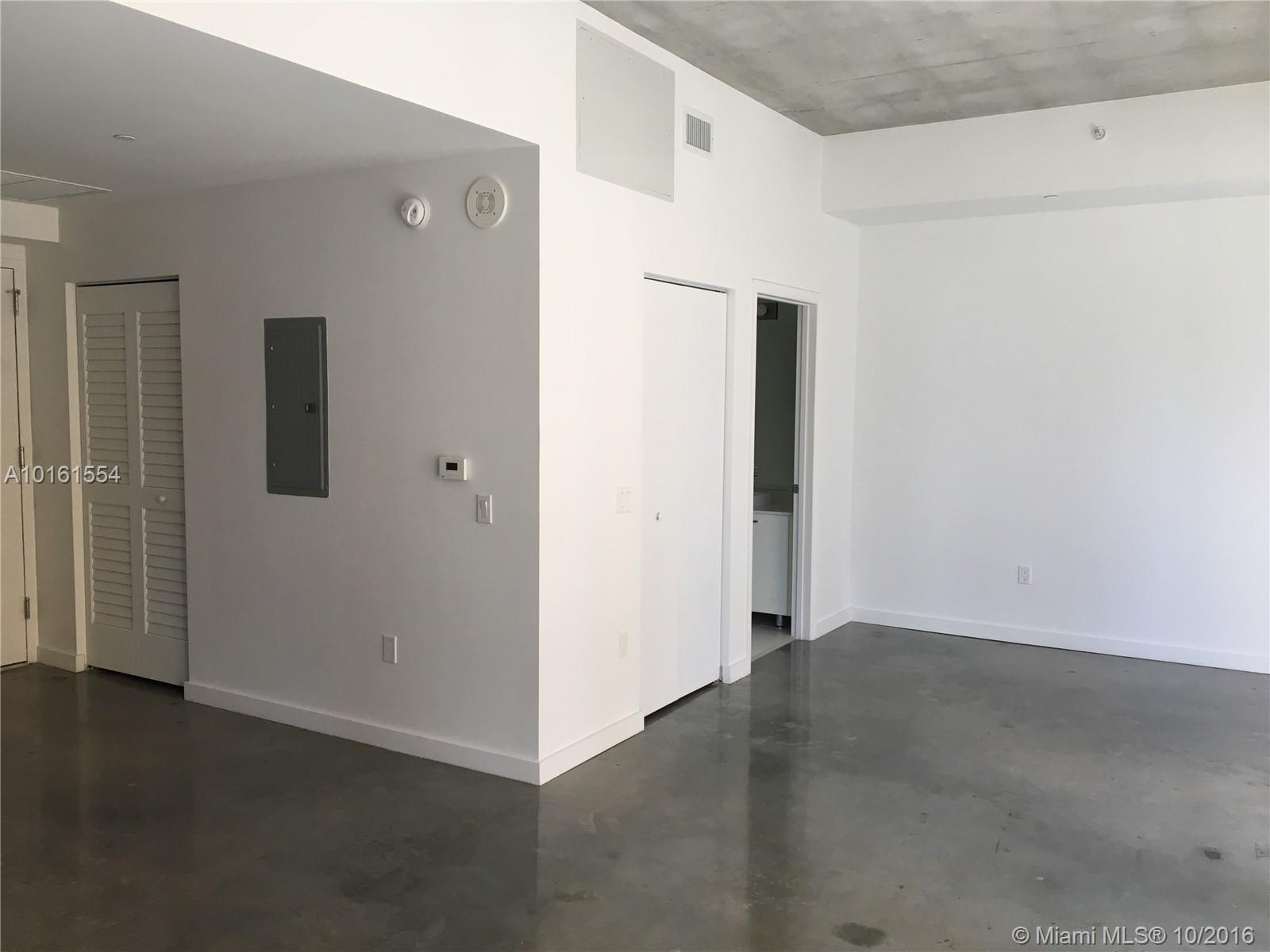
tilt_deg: -3.9
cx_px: 635
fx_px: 1064
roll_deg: -0.5
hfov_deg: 61.7
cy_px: 476
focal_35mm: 29
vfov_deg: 48.2
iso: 25
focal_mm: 4.15
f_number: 2.2
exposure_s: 1/40
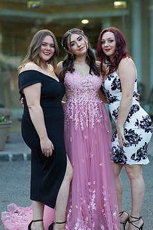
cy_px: 109
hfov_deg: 12.3
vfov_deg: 18.4
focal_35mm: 111
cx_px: 83
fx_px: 710
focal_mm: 85
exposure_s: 1/800
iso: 250
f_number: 2
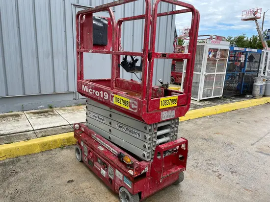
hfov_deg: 67.3
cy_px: 101
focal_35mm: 26
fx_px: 203
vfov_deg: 53.1
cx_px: 135
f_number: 1.6
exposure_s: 1/997
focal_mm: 4.2
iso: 32
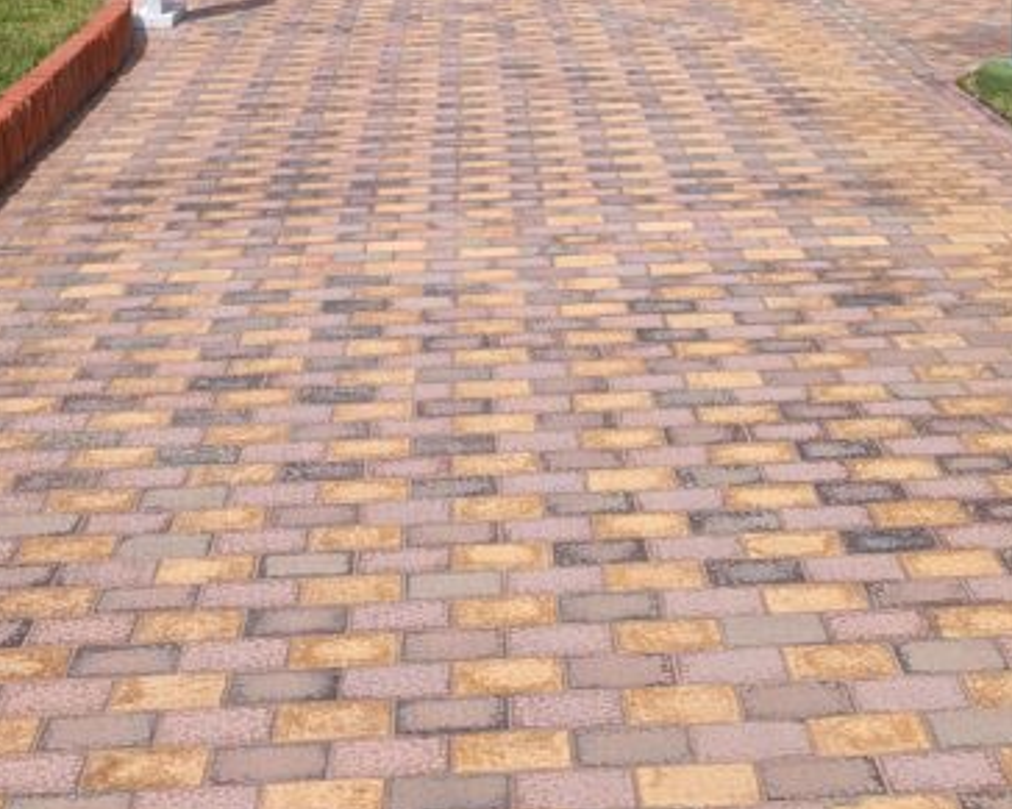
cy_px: -240
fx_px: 1976
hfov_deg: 28.7
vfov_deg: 21.0
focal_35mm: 66
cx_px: 556
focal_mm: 6.9
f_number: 1.68
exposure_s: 1/1825
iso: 19
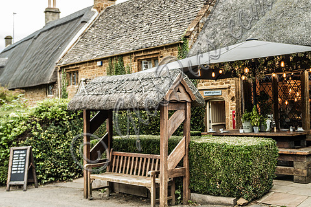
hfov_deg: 40.7
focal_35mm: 48
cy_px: 86
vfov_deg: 28.0
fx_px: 415
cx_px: 203
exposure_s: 1/125
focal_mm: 15.4
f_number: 2.8
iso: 200
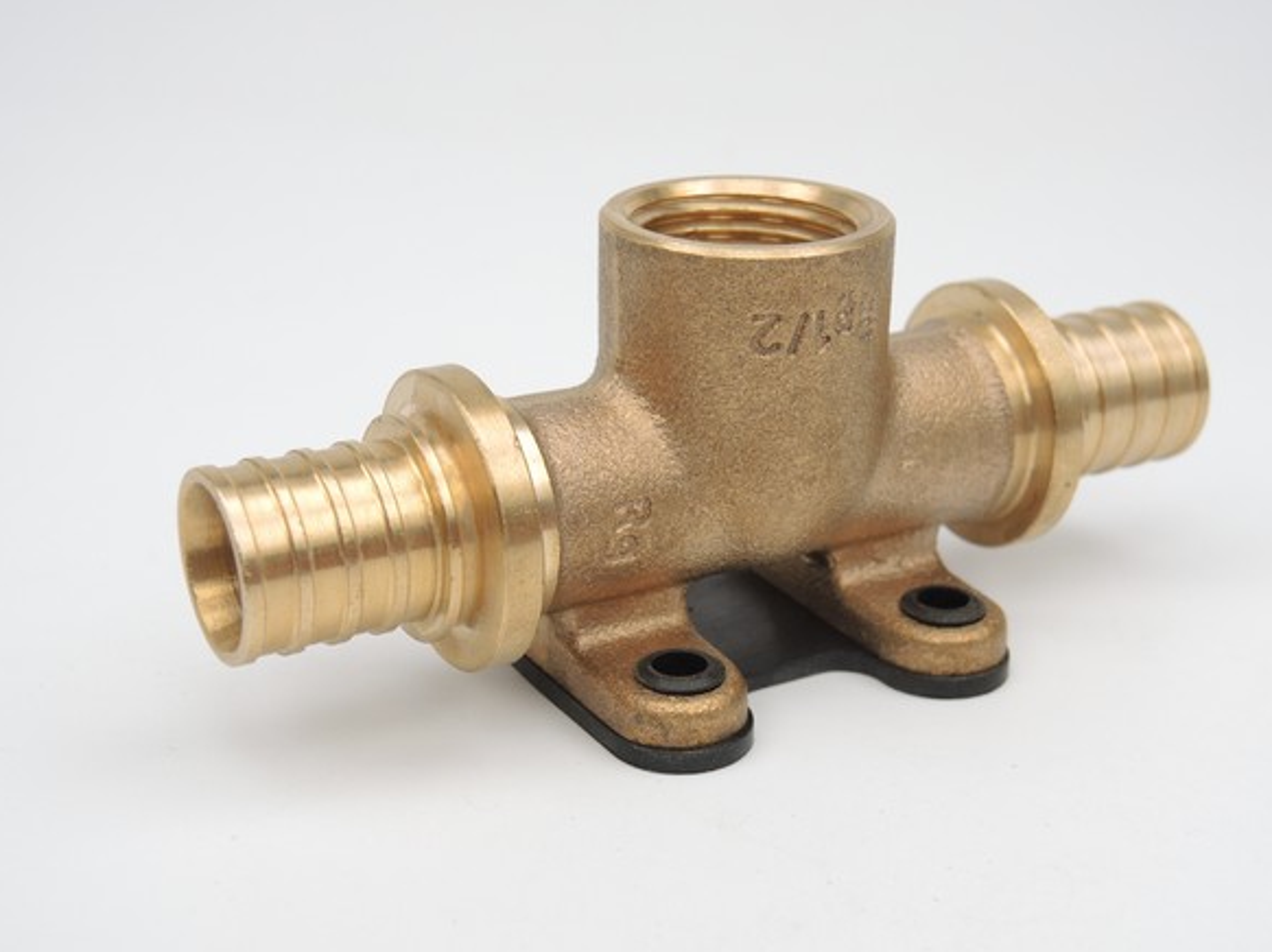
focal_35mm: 55
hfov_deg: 34.9
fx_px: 2020
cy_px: 500
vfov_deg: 26.5
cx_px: 686
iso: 100
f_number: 3.5
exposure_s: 1/640
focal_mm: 11
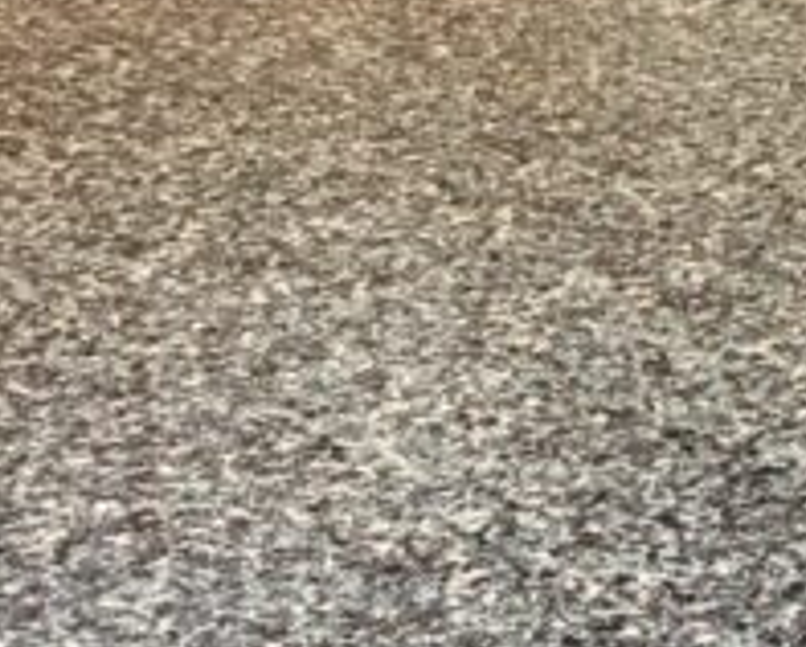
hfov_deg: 13.0
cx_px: 769
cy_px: 463
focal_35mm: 147
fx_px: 3510
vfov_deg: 10.5
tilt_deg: -20.3
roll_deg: +0.4
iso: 40
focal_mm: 4.15
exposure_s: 1/30
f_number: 2.2
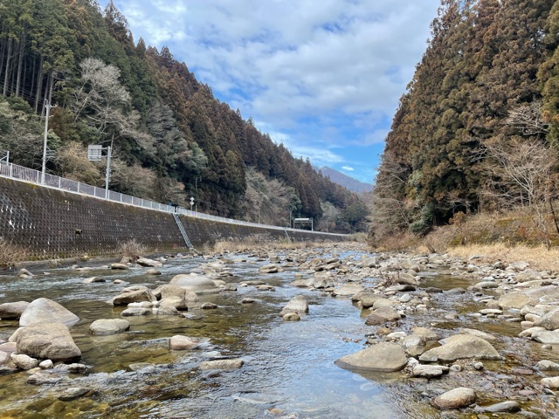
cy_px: 210
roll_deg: -0.2
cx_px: 280
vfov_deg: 53.1
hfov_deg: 67.3
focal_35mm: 26
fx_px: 420
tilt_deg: +5.3
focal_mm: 4.2
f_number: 1.6
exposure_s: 1/764
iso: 32
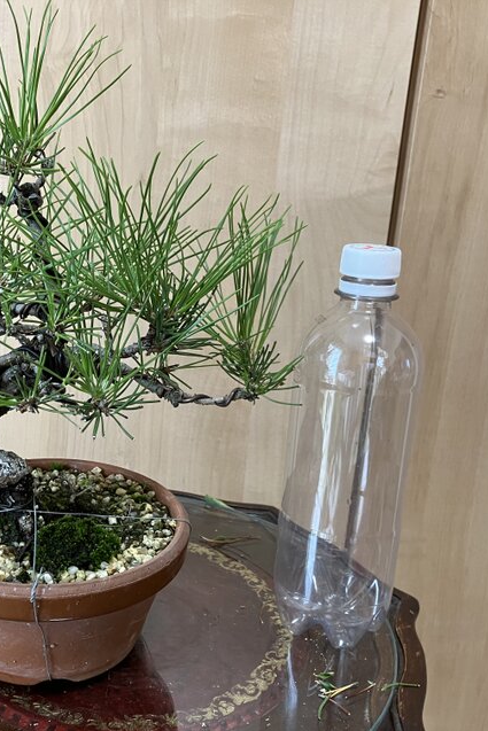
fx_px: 793
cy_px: 366
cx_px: 128
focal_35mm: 39
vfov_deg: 49.5
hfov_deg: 33.6
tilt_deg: -13.1
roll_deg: -3.2
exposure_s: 1/62
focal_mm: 3.99
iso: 80
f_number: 1.8
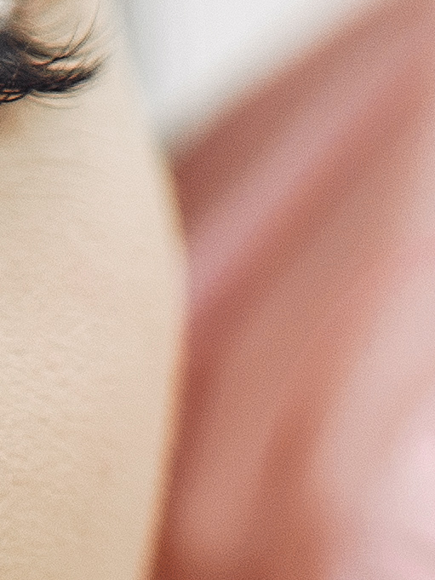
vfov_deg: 2.7
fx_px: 12060
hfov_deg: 2.1
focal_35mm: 720
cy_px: 1333
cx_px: 790
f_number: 2.2
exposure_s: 1/400
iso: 100
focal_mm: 85
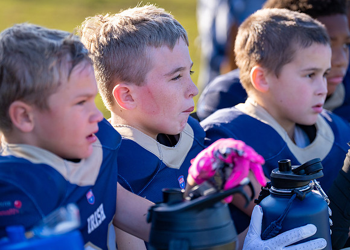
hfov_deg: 10.6
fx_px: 1889
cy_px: 96
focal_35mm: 190
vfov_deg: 7.6
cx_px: 172
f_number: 2.8
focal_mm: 142
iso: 200
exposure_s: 1/1600
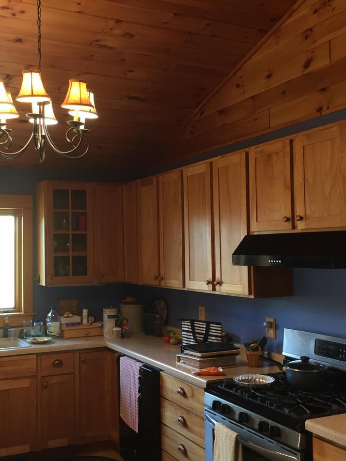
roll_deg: -0.6
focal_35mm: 39
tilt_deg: +4.1
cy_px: 230
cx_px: 116
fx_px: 520
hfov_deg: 36.5
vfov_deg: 47.9
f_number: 2.2
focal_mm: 4.15
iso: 100
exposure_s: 1/30
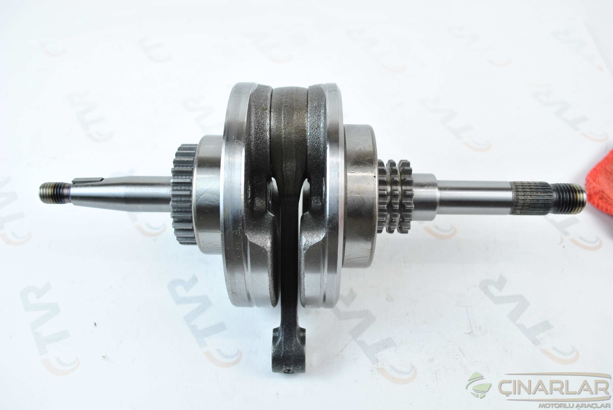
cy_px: 205
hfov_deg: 57.2
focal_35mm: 33
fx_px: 563
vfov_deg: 40.1
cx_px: 306
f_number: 5
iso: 200
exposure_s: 1/25
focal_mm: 22
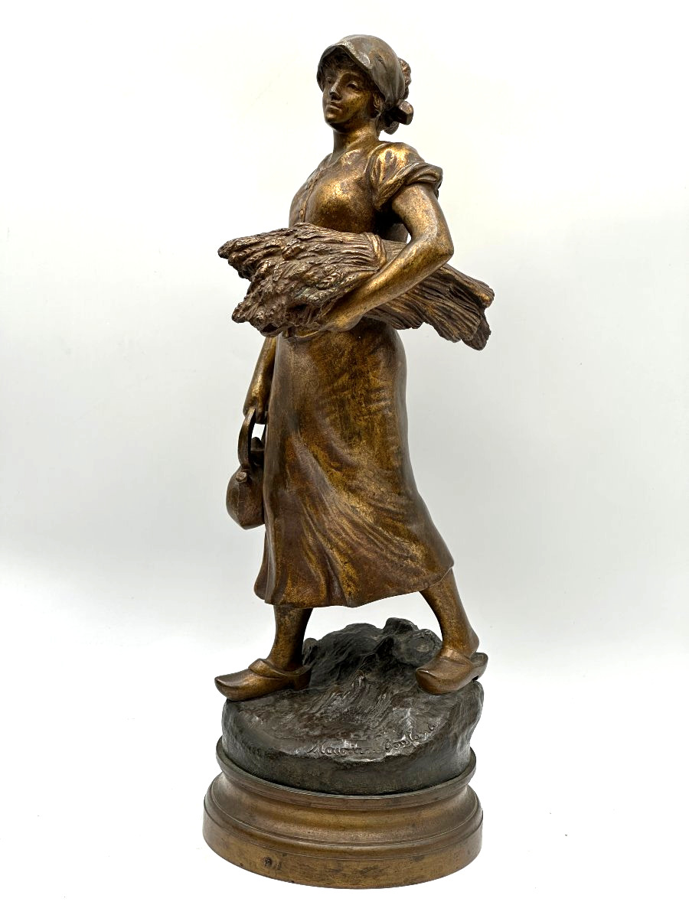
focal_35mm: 77
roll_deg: -4.1
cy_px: 459
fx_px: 2043
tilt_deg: -9.4
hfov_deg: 19.1
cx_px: 344
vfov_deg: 25.3
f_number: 2.8
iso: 32
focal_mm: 9
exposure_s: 1/113
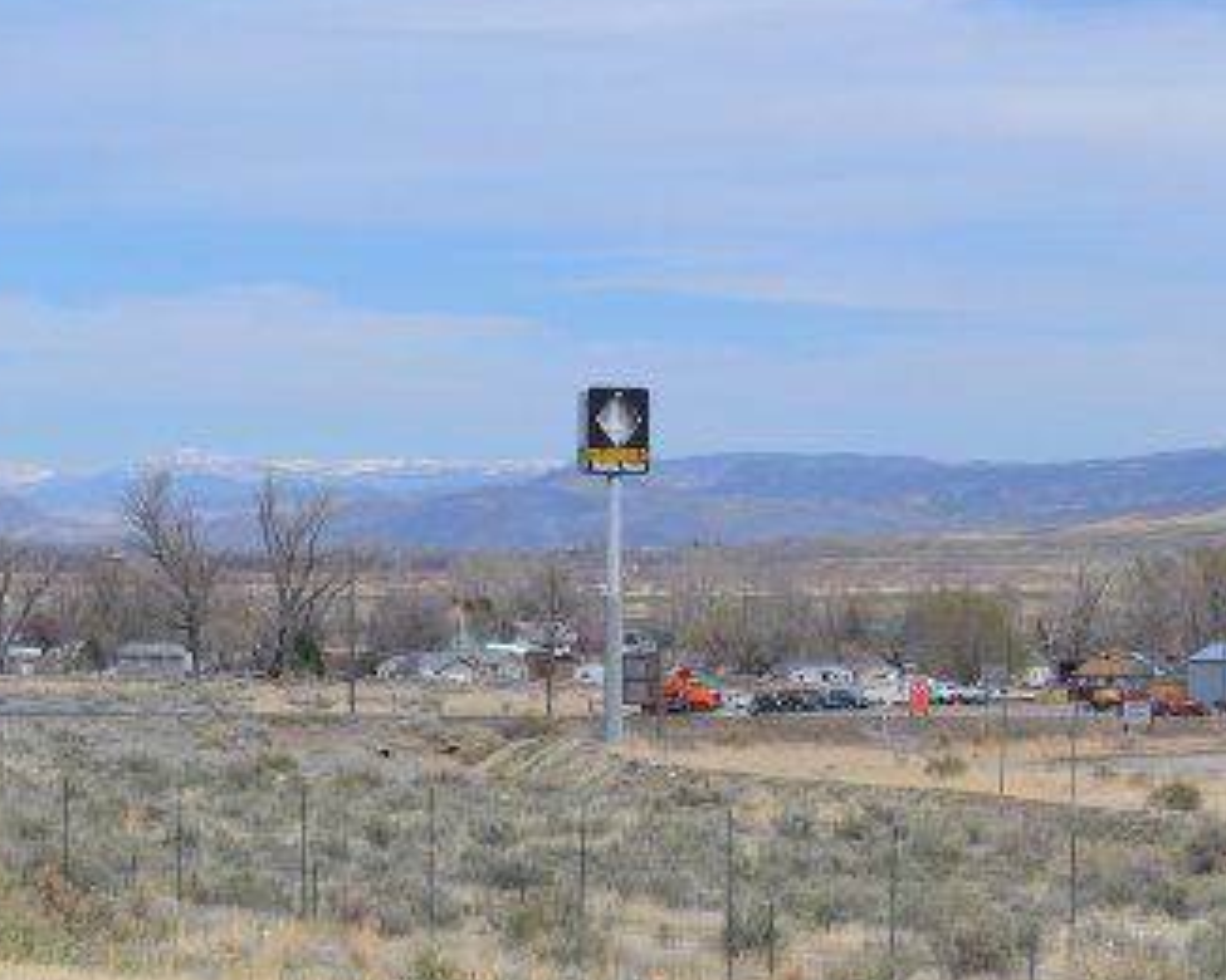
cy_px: 386
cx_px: 966
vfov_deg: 13.9
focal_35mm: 111
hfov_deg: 17.2
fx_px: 4028
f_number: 7.1
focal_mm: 40
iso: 100
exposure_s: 1/500
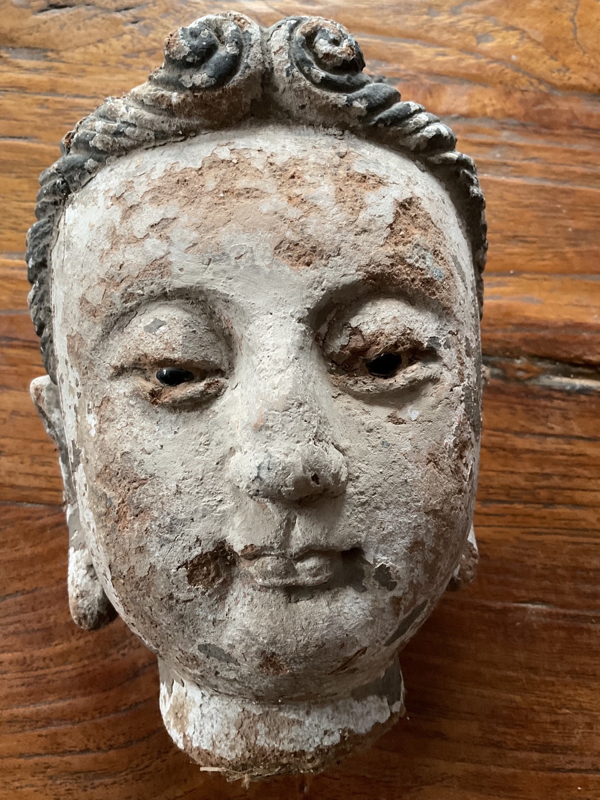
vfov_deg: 61.7
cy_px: 400
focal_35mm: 29
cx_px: 300
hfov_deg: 48.2
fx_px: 670
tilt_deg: -81.8
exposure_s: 1/40
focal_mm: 3
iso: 200
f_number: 1.8
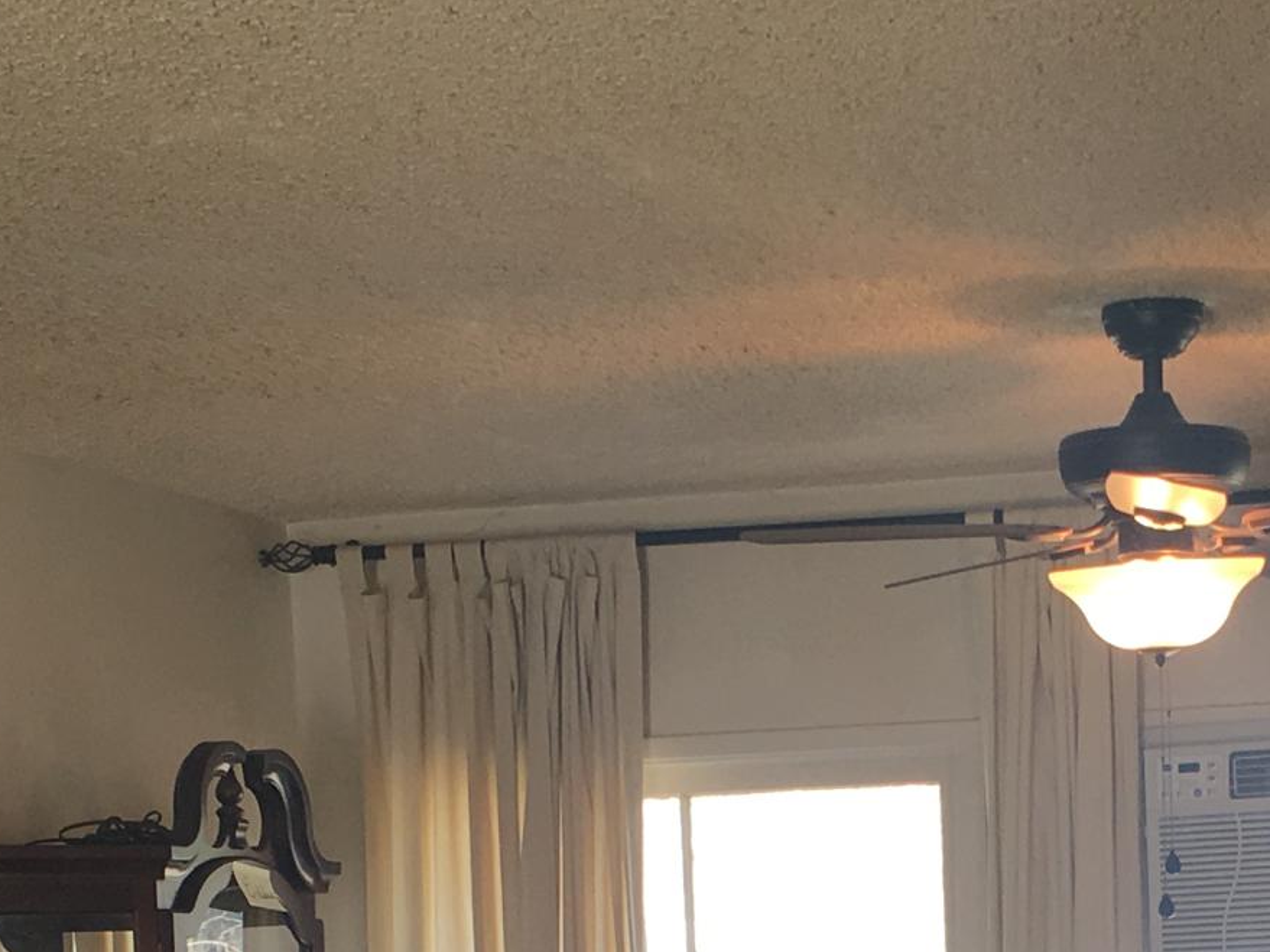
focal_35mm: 99
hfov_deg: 19.7
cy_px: 1365
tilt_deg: -5.4
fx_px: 3632
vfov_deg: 14.1
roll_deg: +1.2
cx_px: 943
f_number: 2.2
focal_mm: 4.15
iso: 25
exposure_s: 1/40
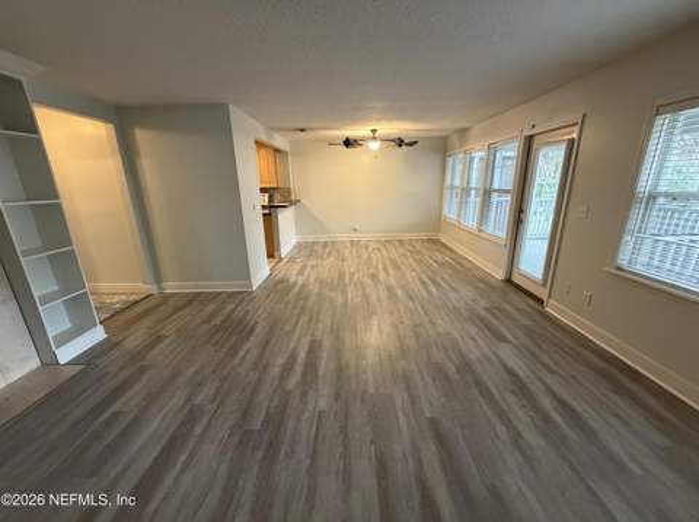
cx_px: 350
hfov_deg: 102.1
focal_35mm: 14
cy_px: 261
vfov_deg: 85.6
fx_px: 282
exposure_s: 1/60
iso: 640
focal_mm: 2.22
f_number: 2.2
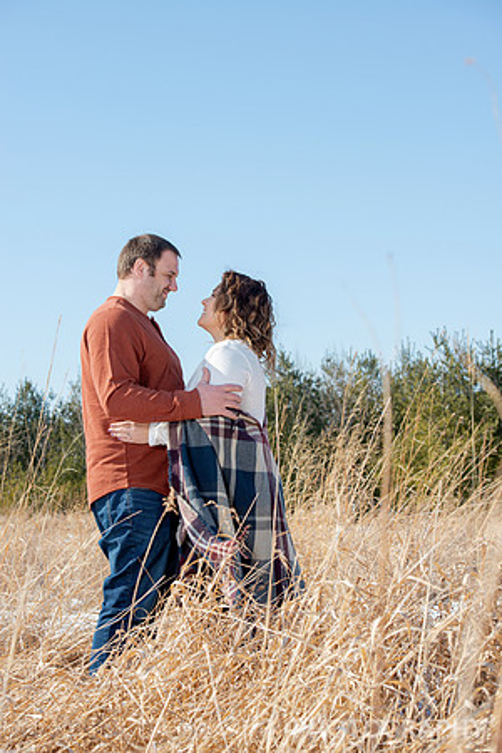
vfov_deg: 28.8
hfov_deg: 19.5
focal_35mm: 70
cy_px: 376
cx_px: 251
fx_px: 1464
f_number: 8
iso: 100
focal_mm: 70
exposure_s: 1/250
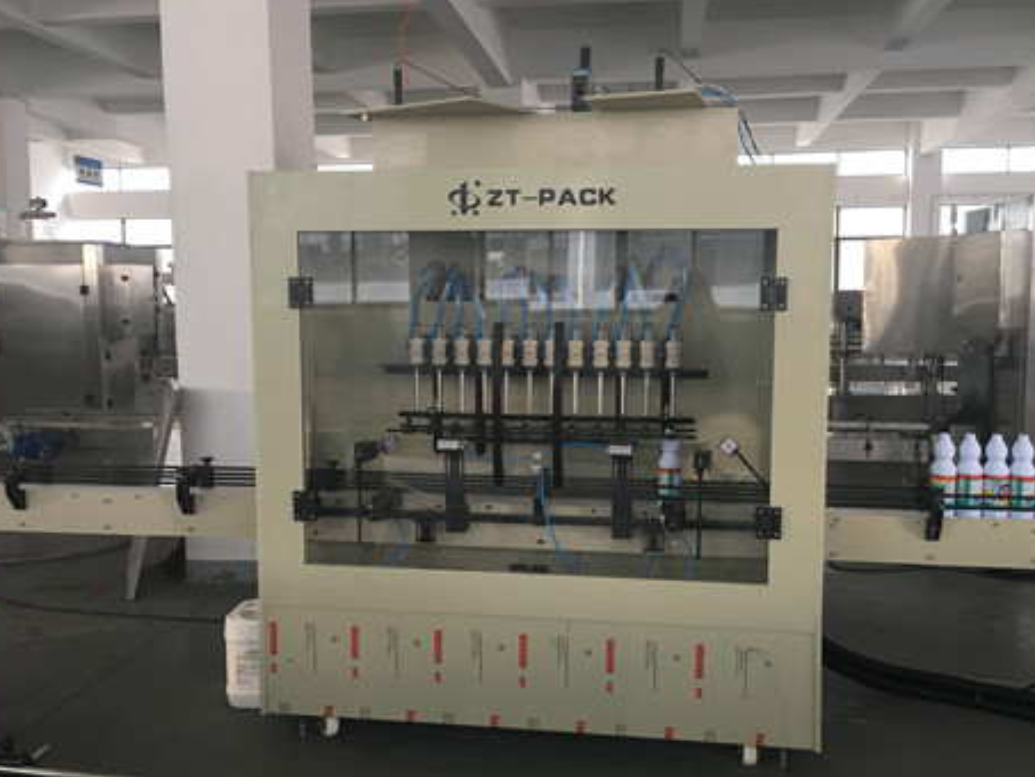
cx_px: 541
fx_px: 957
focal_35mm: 32
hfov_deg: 56.8
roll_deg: +0.2
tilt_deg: -3.9
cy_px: 385
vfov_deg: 44.2
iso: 50
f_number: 2.2
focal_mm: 4.15
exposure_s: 1/17
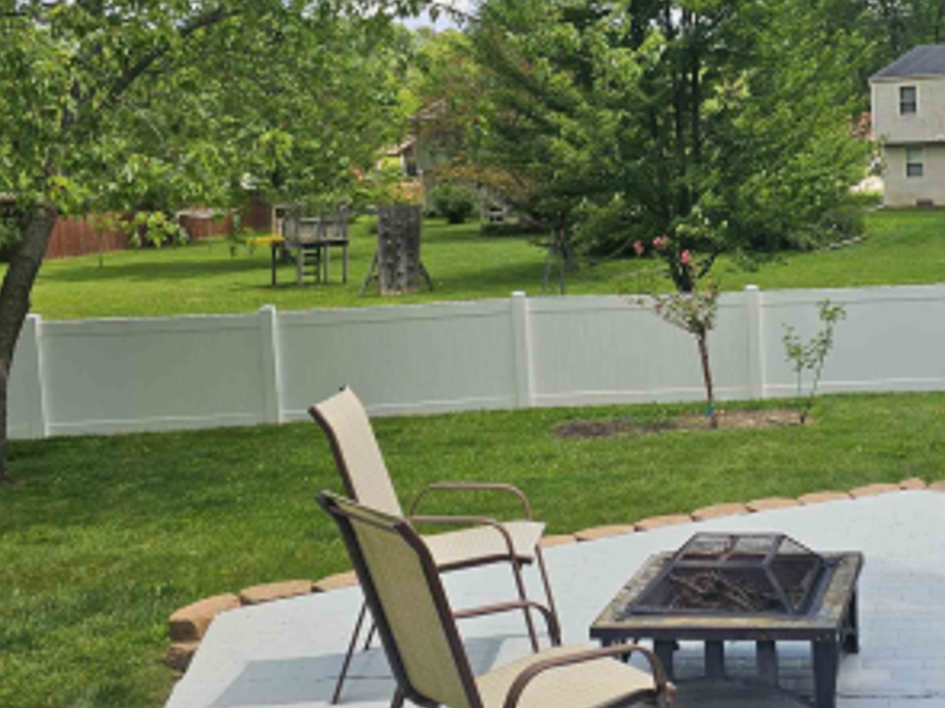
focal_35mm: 52
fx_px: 1419
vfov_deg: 27.8
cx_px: 767
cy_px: 215
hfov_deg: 35.5
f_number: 1.7
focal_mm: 6.3
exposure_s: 1/659
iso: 10
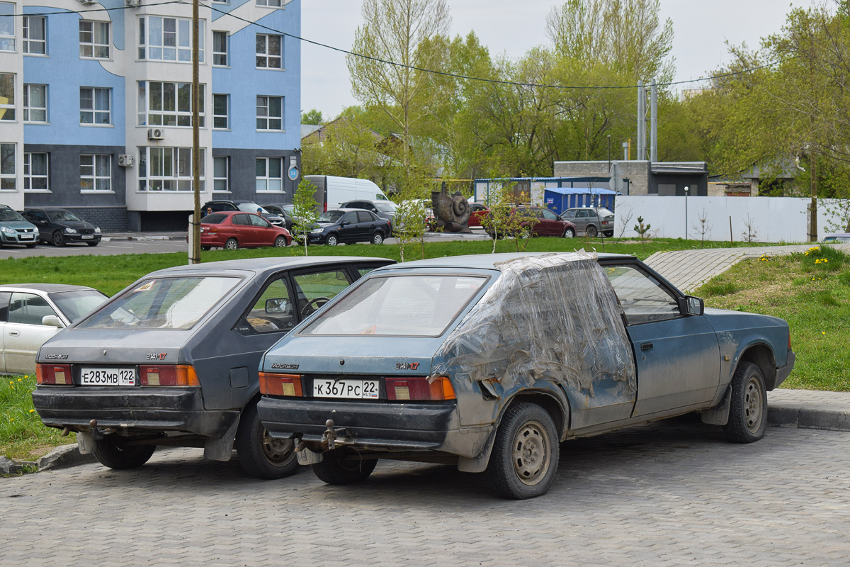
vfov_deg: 16.6
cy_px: 284
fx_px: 1948
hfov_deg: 24.6
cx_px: 425
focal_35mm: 82
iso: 400
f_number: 7.1
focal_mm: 55
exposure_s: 1/1000
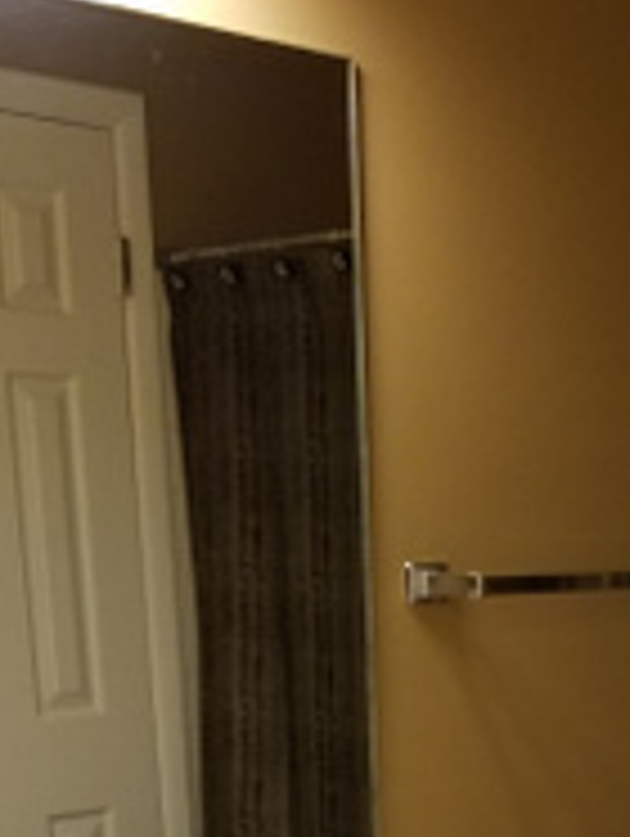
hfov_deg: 21.6
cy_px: 968
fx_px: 1622
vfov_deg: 26.2
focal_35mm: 67
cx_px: 549
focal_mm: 4.3
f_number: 1.7
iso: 160
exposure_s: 1/40
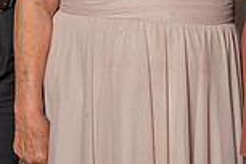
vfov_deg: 6.5
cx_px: 143
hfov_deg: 9.9
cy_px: -121
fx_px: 1421
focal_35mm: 208
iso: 200
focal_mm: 55
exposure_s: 1/160
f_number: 4
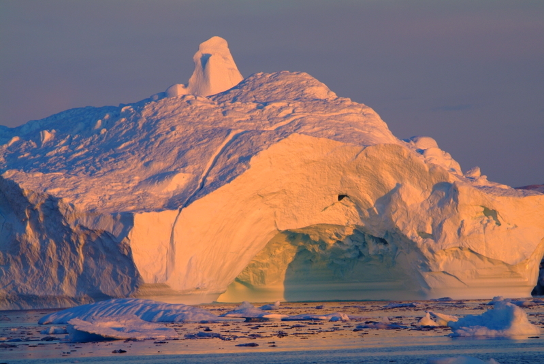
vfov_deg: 3.5
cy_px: 182
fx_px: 5901
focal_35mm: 390
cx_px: 272
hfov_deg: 5.3
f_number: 5.3
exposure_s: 1/500
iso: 400
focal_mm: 260
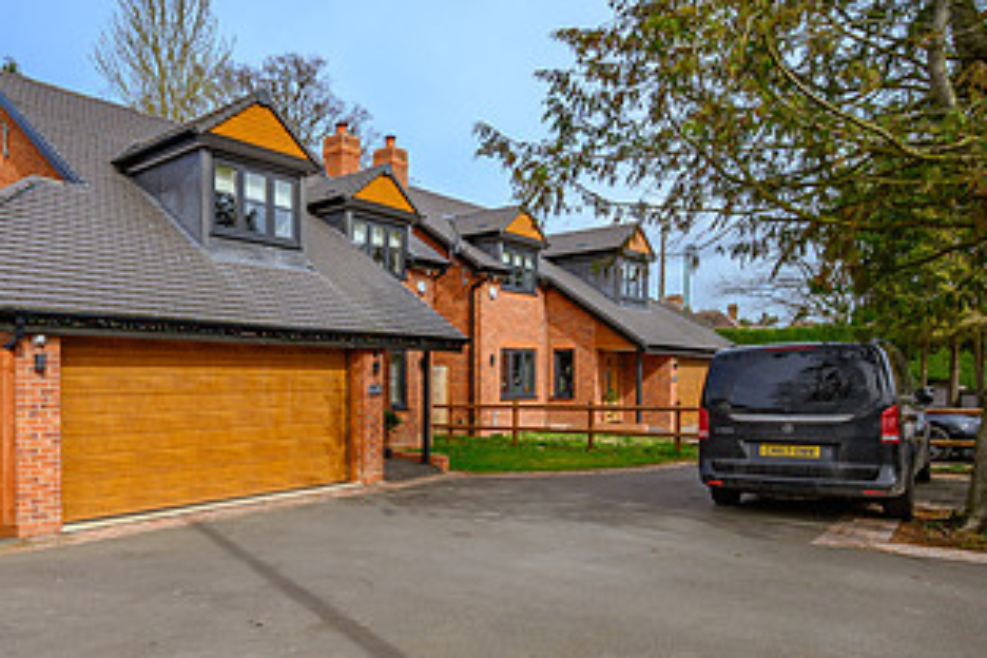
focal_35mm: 26
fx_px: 713
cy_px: 384
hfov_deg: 68.0
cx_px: 354
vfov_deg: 49.3
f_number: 8
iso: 100
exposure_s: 1/200
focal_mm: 14
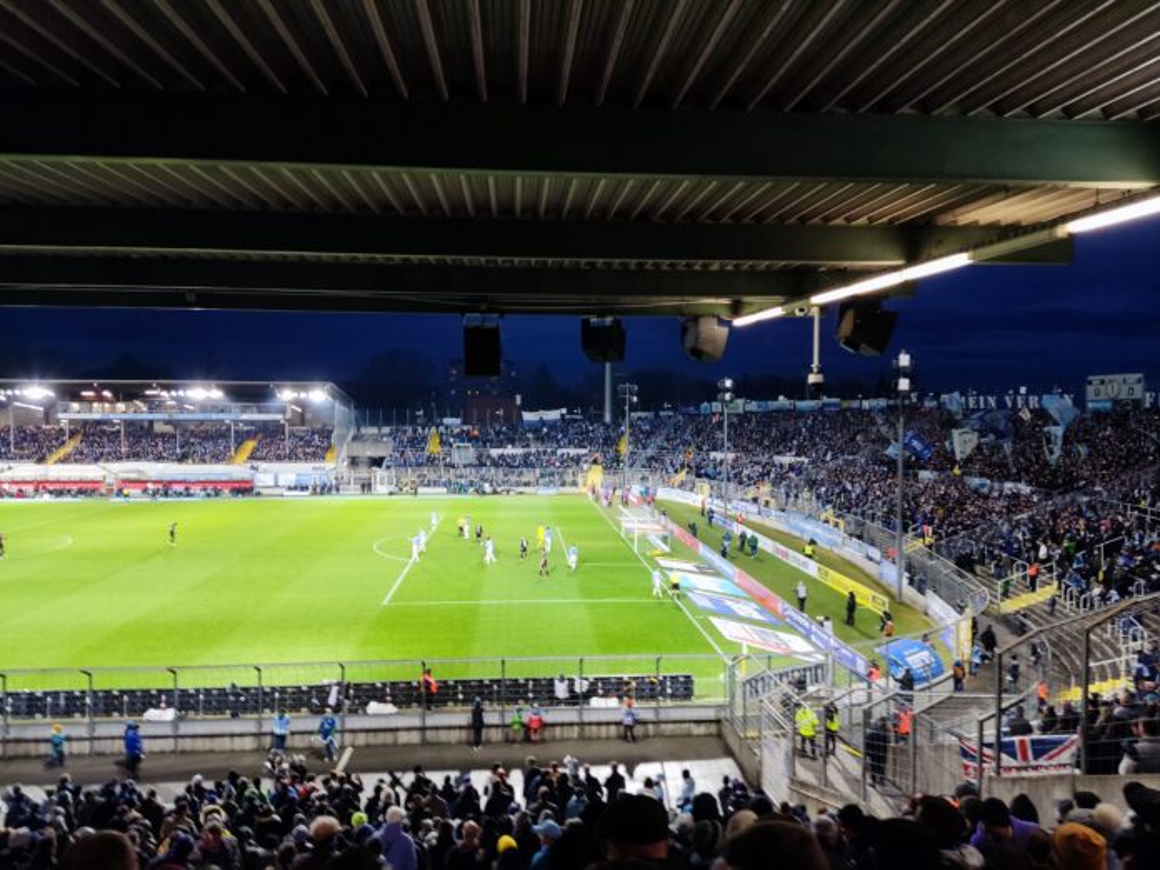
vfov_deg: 54.9
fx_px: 838
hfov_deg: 69.4
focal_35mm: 25
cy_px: 435
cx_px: 580
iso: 242
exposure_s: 1/33
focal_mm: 4.71
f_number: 1.79
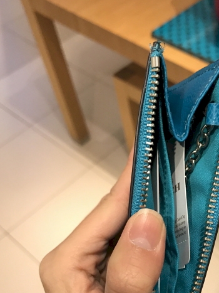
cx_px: 180
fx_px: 405
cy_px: 215
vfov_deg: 38.8
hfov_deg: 29.5
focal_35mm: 48
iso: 32
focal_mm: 3.99
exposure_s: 1/32
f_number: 1.8
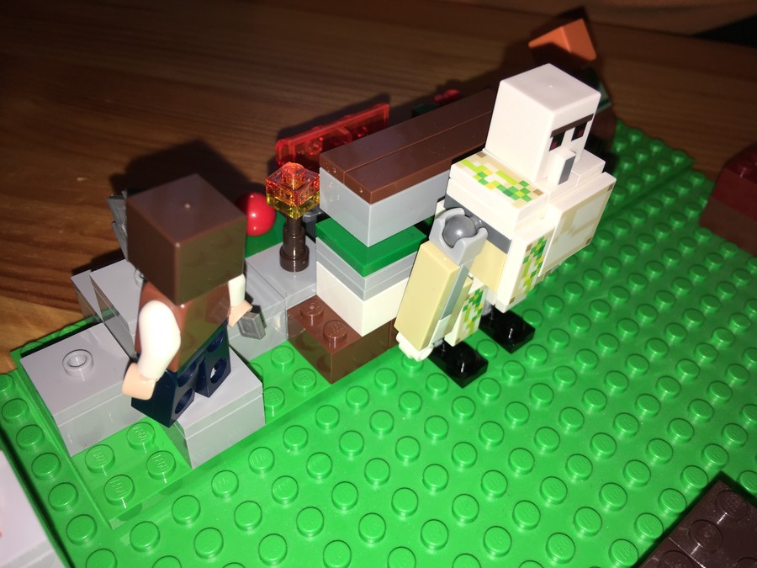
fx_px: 634
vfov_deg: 48.2
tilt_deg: -45.0
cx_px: 378
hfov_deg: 61.7
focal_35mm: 29
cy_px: 284
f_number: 2.2
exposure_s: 1/164
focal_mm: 4.15
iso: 25
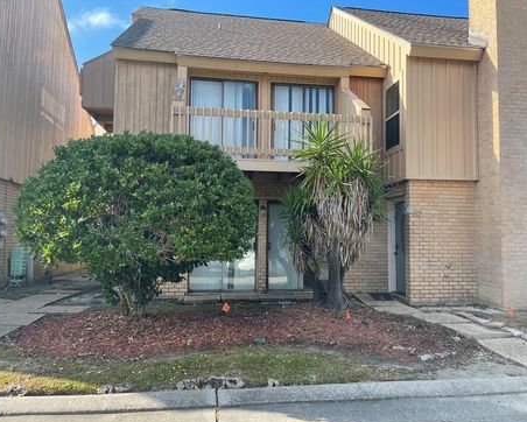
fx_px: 421
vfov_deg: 53.2
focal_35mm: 27
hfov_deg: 64.0
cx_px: 280
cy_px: 209
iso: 32
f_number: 1.6
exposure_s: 1/700
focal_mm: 5.1
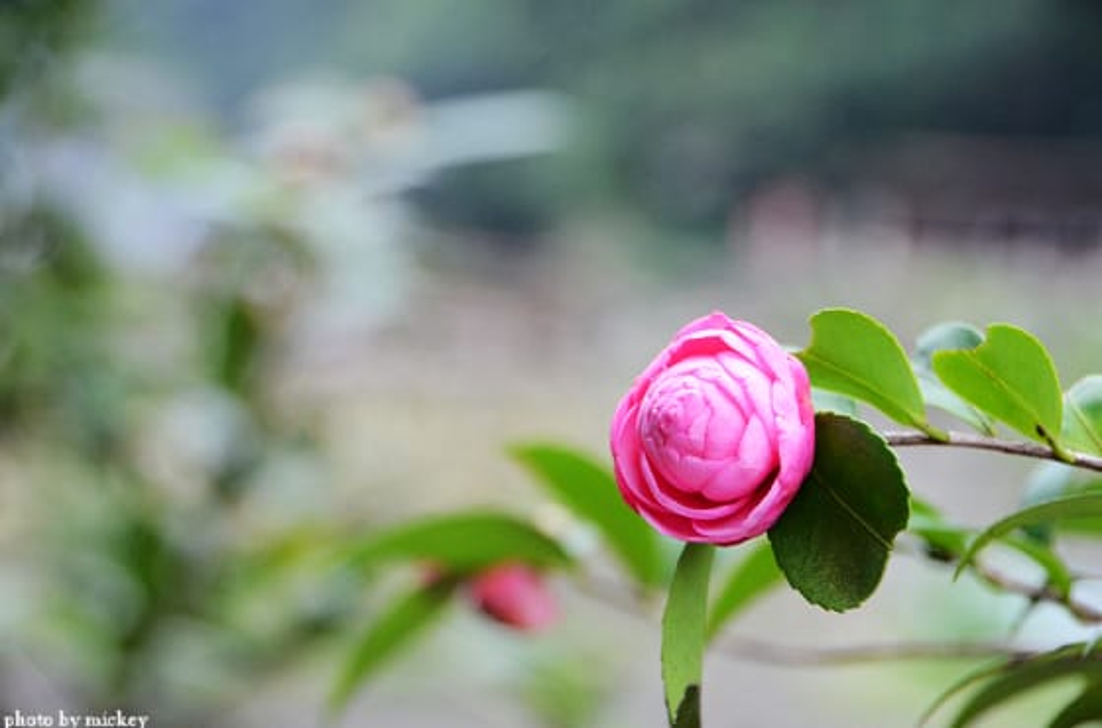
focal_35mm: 128
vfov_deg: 10.7
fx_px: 3892
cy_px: 364
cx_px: 551
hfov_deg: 16.1
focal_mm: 85
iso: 1600
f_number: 5.3
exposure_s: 1/100
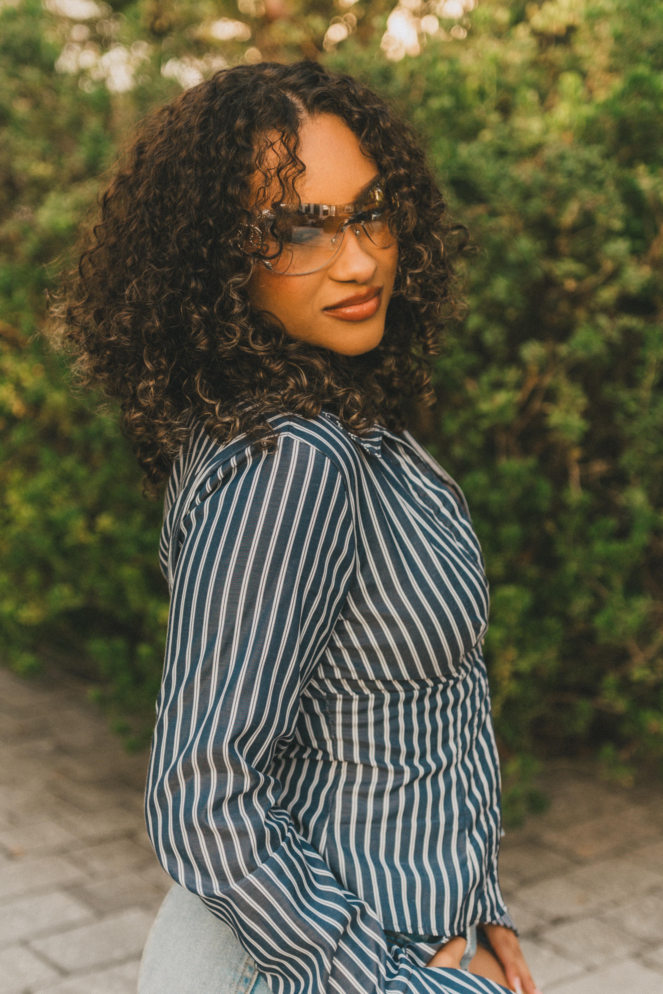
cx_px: 332
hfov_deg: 22.6
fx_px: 1657
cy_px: 497
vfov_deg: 33.4
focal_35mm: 60
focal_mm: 40
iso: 100
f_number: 2.5
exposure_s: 1/160
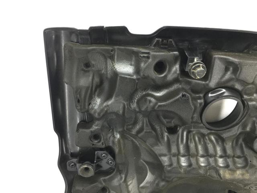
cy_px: 96
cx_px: 128
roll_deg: -2.6
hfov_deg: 61.7
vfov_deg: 48.2
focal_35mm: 29
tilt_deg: -19.2
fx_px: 215
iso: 32
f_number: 2.2
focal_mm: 4.15
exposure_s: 1/100
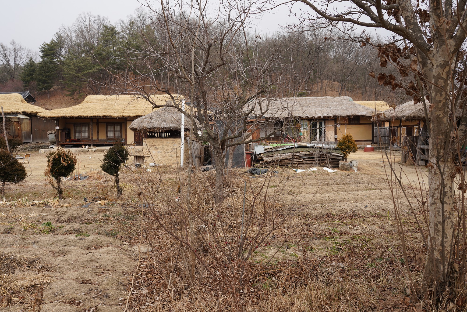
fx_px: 402
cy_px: 156
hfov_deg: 60.3
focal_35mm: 31
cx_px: 234
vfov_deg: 42.3
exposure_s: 1/100
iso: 200
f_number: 11
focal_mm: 31
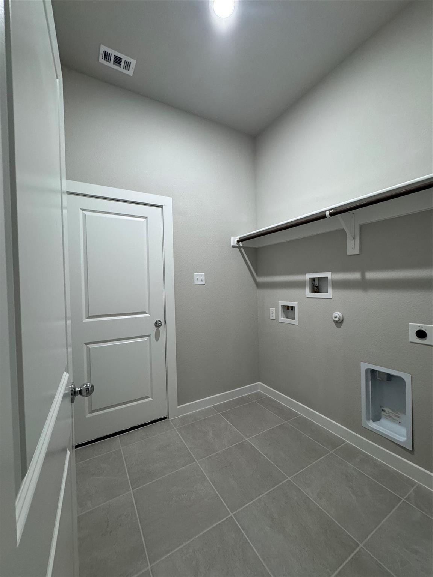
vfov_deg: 102.1
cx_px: 216
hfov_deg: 85.7
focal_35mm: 14
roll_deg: +1.3
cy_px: 288
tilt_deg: -1.7
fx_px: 233
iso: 250
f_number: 2.2
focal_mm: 2.22
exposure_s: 1/60
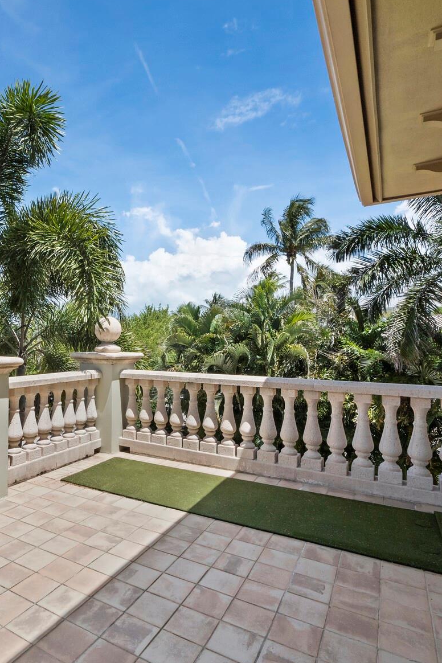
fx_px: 368
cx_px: 105
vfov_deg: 84.0
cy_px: 333
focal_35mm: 20
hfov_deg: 58.4
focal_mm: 7
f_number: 10
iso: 400
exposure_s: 1/640
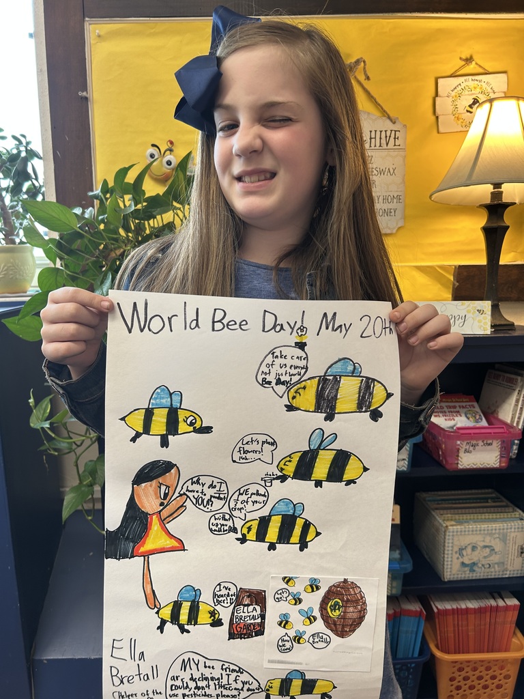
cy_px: 350
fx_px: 525
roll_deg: +2.0
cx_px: 262
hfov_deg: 53.1
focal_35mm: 26
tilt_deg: -8.5
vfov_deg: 67.3
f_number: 1.5
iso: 80
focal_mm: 5.7
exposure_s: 1/60
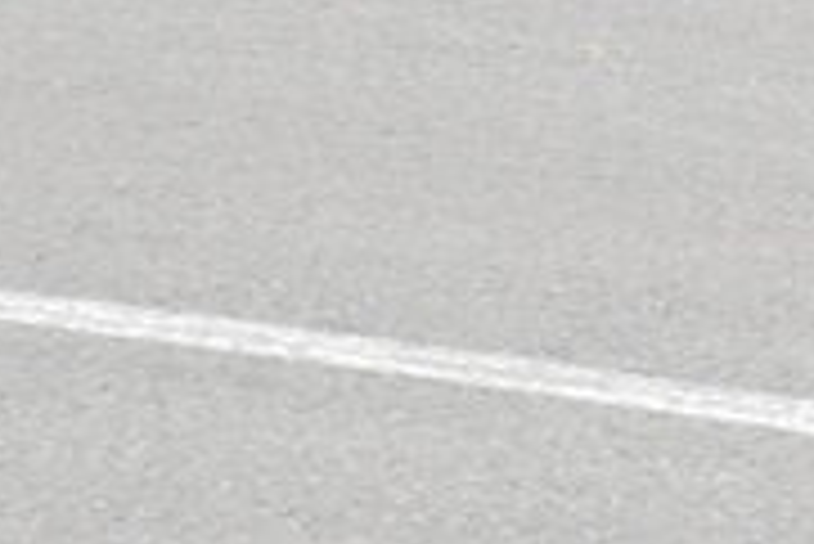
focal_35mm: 300
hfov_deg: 6.8
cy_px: -436
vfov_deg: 4.5
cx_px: 1048
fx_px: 6784
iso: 320
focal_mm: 55
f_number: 7.1
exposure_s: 1/500
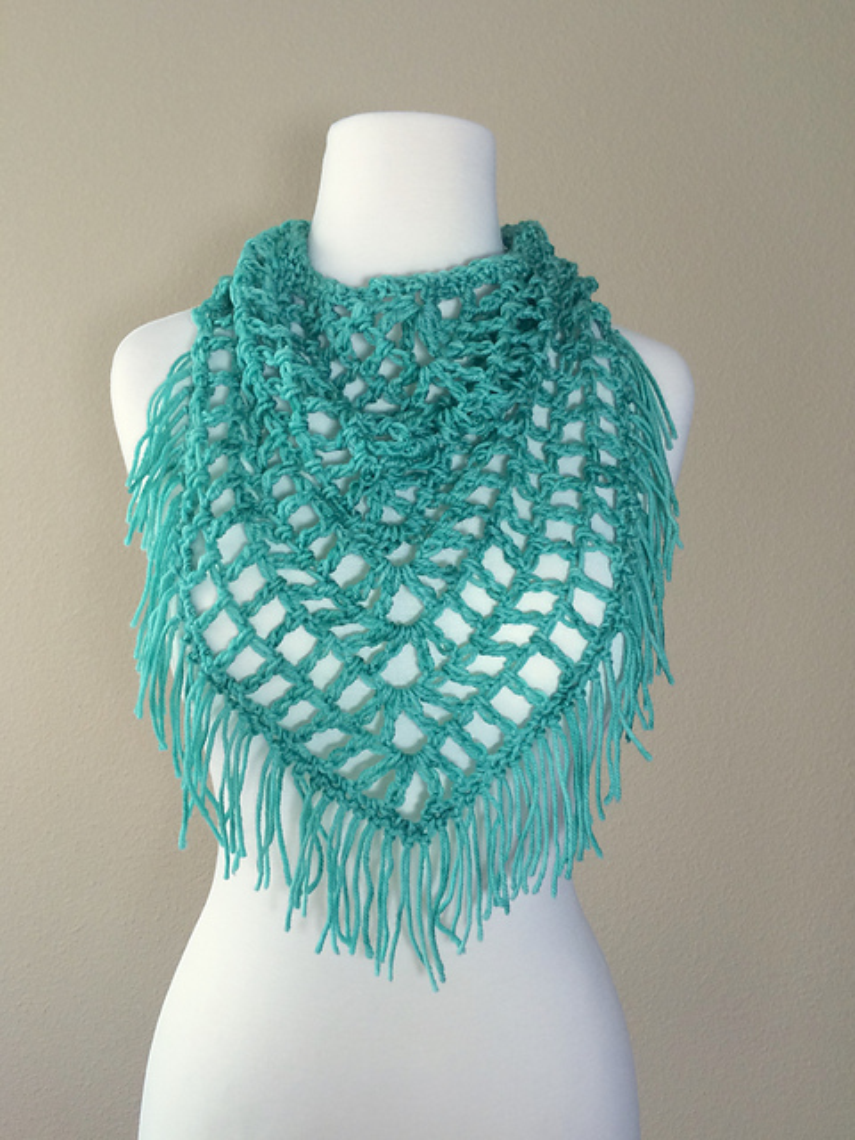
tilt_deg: -6.1
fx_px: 955
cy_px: 570
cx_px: 428
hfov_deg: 48.2
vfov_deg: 61.7
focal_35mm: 29
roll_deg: +1.2
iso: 40
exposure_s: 1/40
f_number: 2.2
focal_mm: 4.15
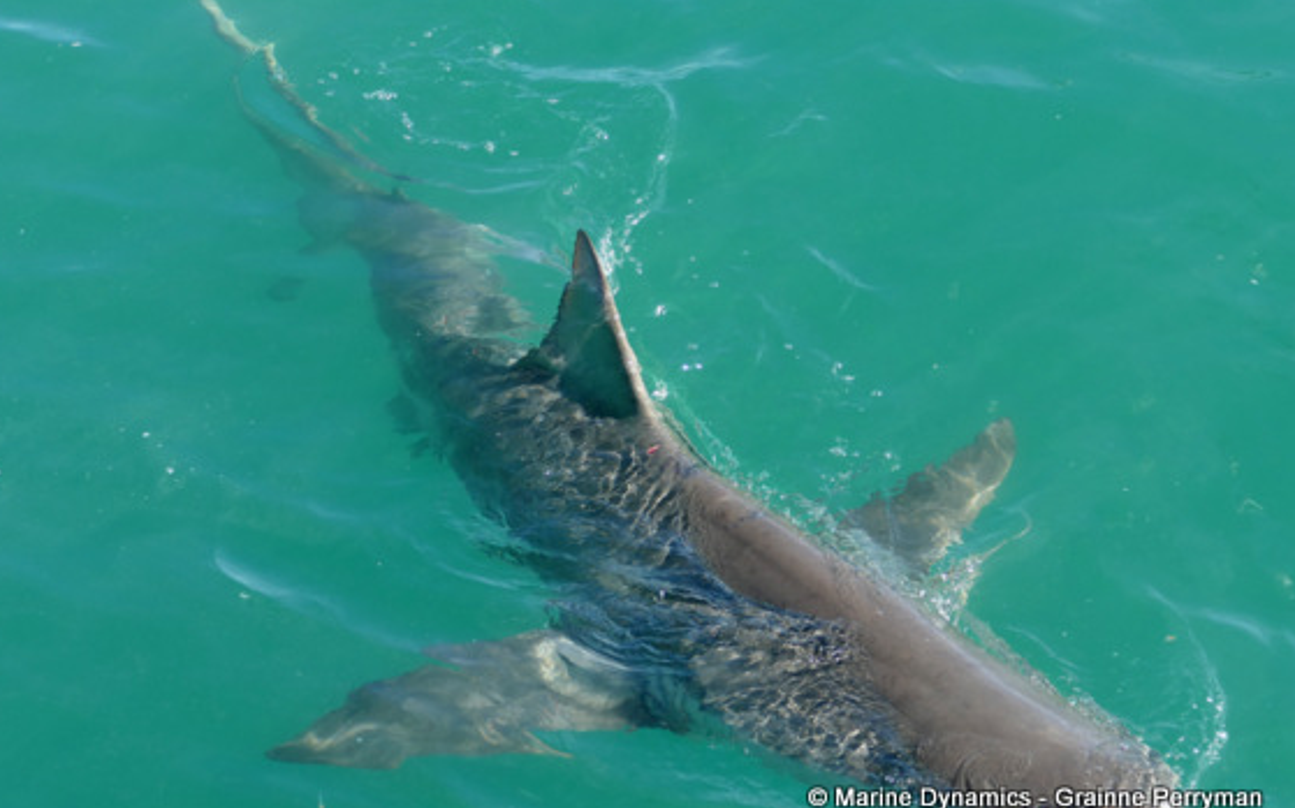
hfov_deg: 29.4
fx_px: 2470
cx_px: 605
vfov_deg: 18.6
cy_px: 380
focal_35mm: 70
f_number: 3.6
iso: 125
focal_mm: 23.3
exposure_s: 1/640
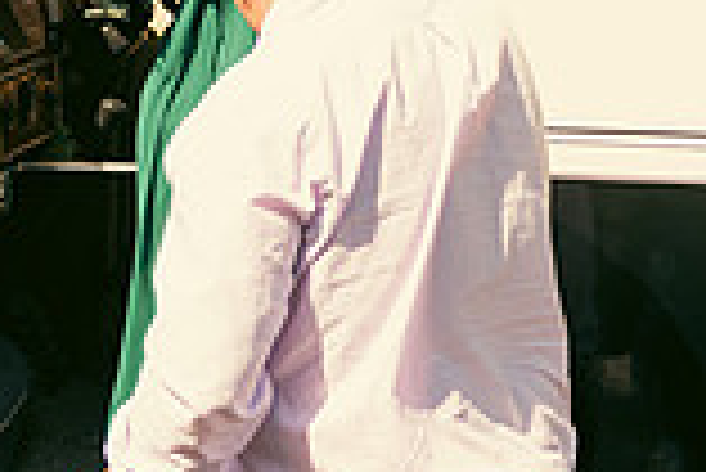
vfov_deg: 9.6
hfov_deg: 14.6
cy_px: -146
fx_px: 2748
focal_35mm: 140
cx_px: 144
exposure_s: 1/800
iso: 125
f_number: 3.5
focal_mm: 38
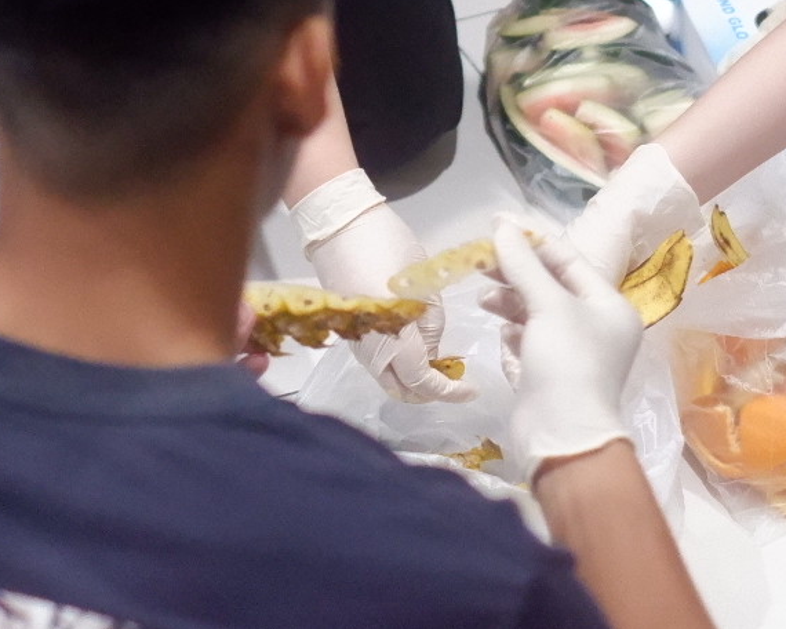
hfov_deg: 12.4
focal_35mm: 155
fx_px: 3606
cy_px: -137
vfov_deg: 9.8
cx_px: 499
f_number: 1.4
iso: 8000
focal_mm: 35
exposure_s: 1/400
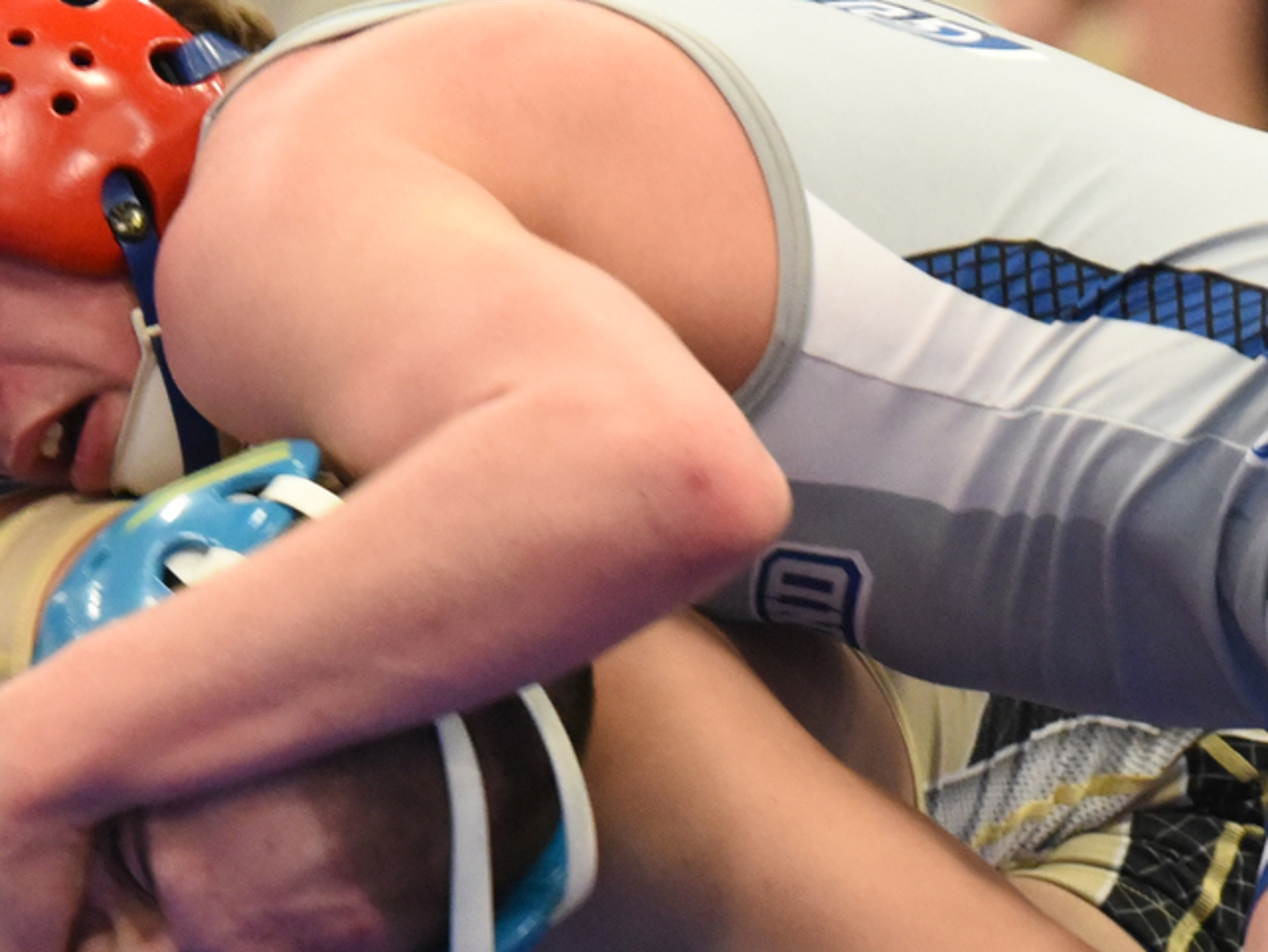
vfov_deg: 2.1
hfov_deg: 2.8
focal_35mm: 719
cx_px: 521
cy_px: 968
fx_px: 26347
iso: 6400
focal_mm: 200
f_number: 4
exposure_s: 1/250
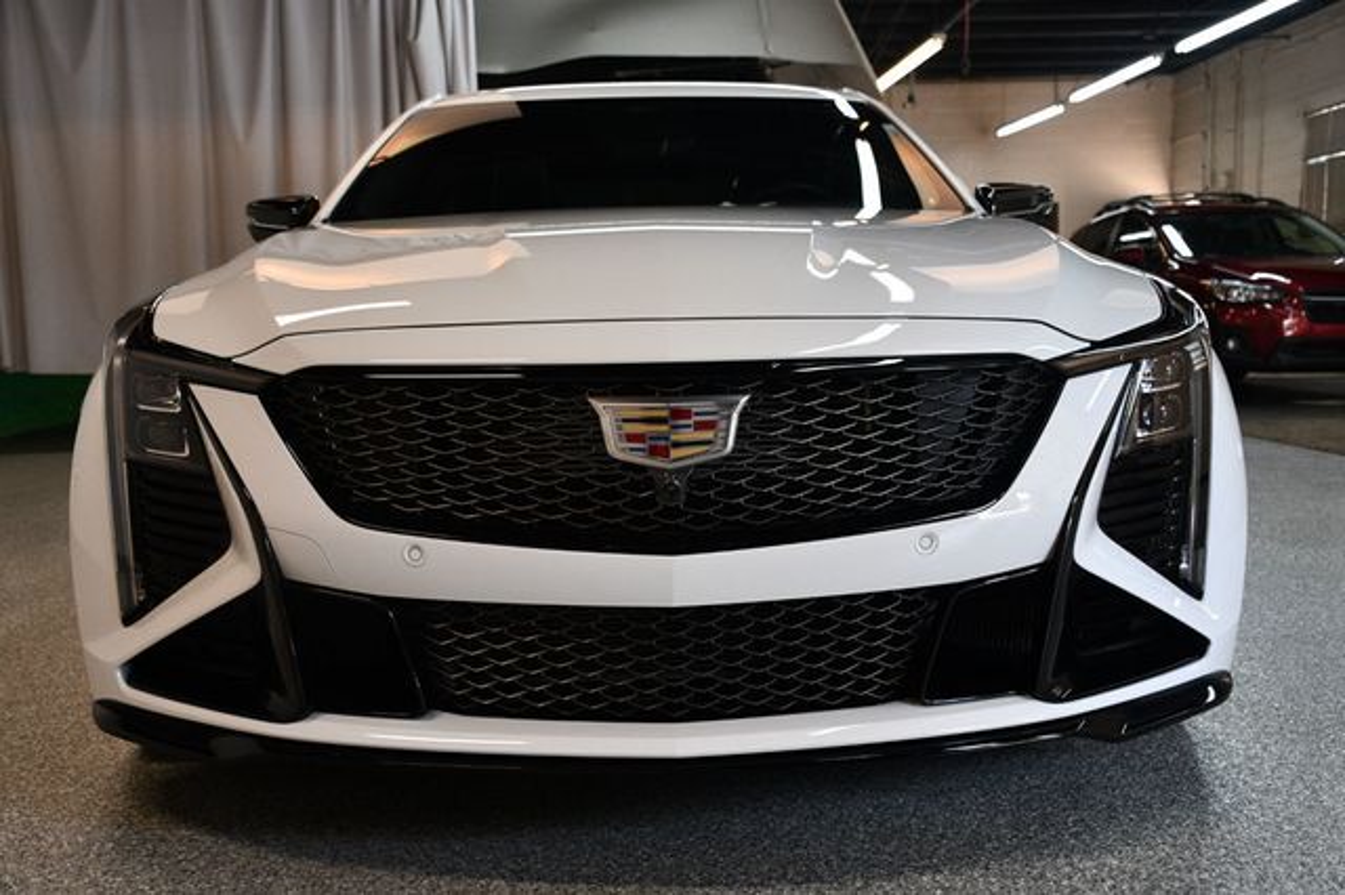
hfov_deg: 49.6
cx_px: 672
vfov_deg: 34.2
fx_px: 1456
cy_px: 448
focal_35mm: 39
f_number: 3.8
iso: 800
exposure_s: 1/160
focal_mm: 26
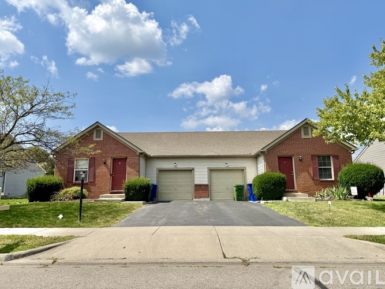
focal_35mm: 24
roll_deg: +0.6
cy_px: 144
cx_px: 192
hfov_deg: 71.6
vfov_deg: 56.8
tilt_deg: +9.2
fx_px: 267
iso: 80
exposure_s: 1/8130
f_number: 1.78
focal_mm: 6.76
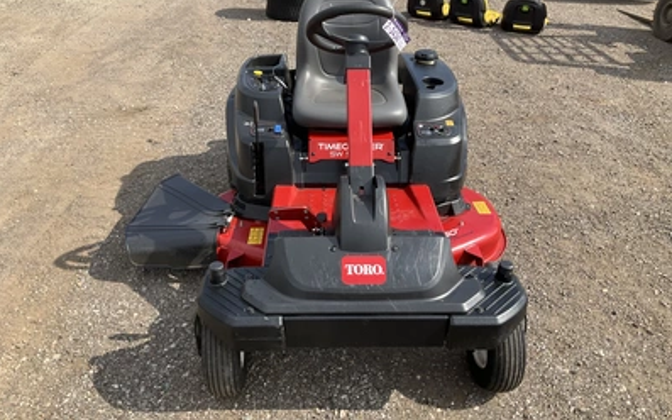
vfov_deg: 40.5
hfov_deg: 61.2
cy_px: 190
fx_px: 568
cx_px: 335
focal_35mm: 31
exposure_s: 1/1098
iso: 25
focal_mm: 3
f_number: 1.8
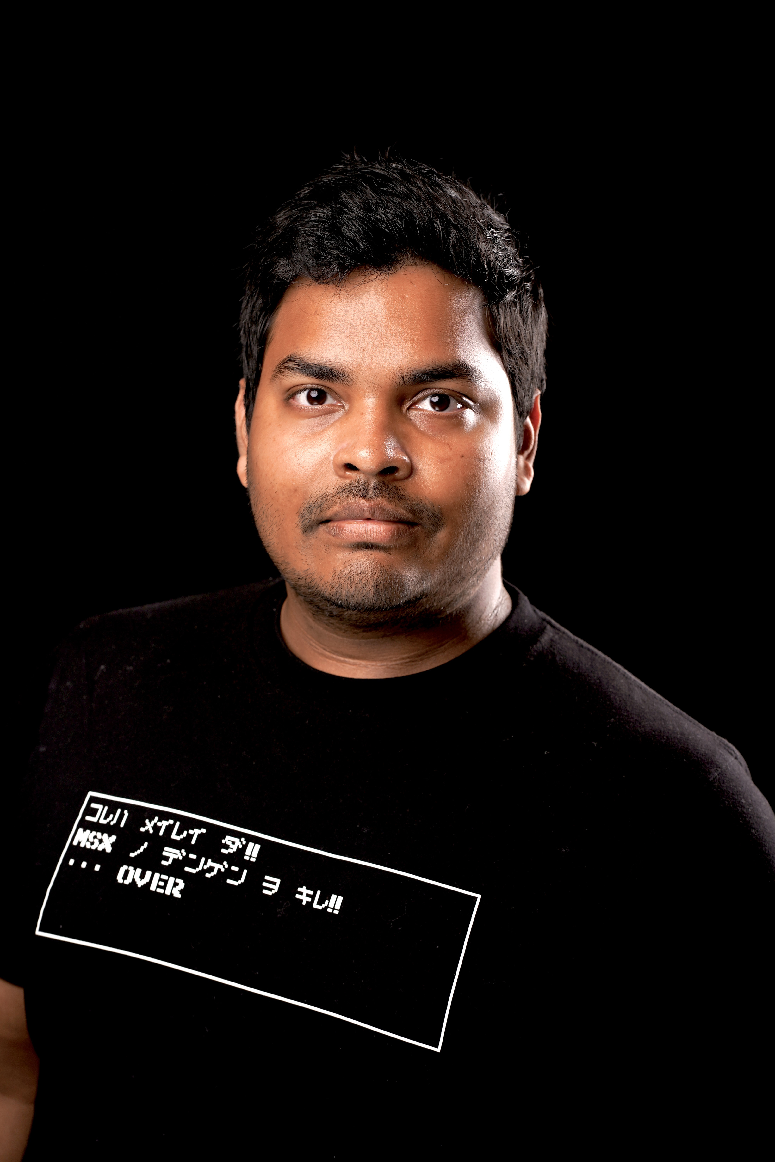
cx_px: 388
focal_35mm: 85
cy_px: 581
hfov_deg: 16.1
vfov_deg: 23.9
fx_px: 2745
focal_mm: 85
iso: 200
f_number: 6.3
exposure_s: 1/200
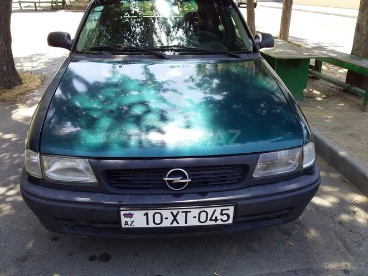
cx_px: 184
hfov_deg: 58.4
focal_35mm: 31
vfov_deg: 45.4
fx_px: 330
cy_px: 138
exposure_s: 1/268
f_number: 2.2
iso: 40
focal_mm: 3.3
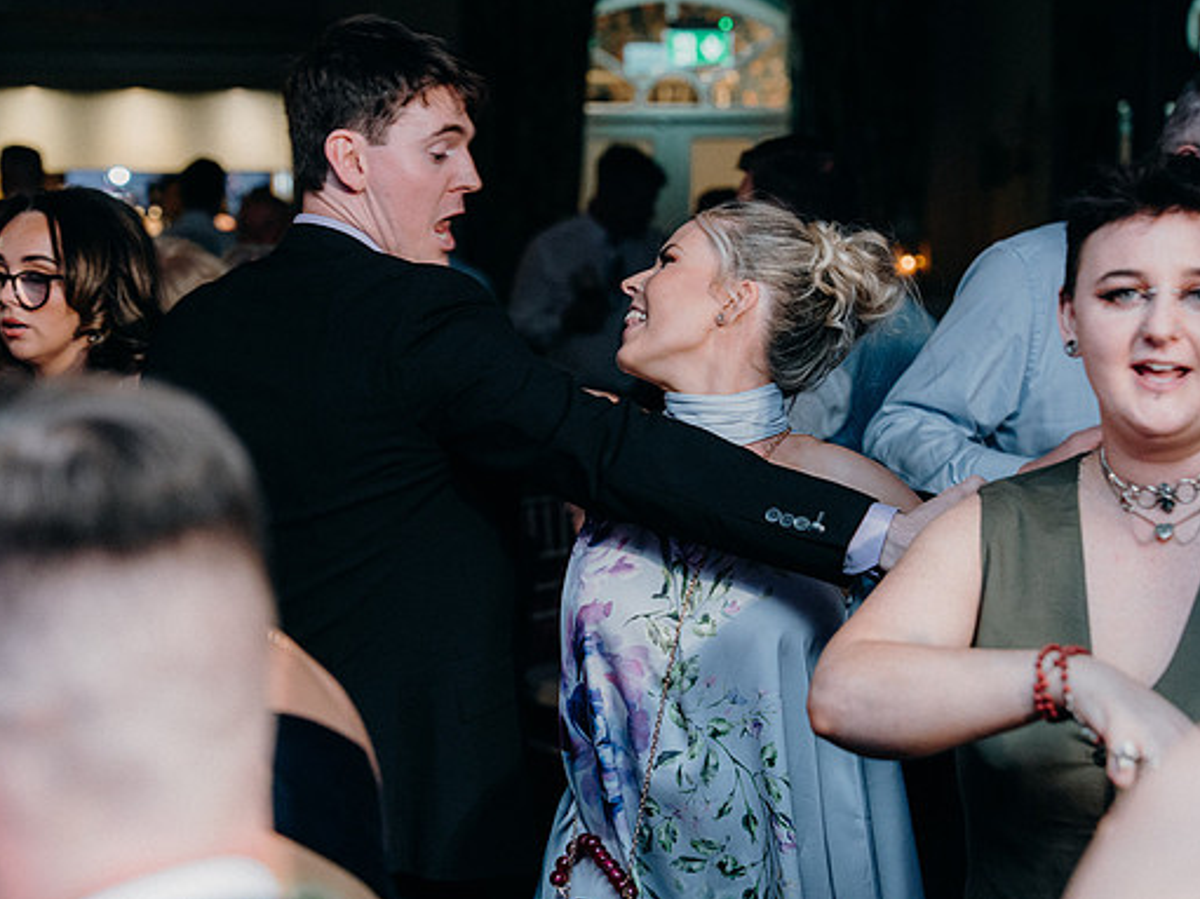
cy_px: 450
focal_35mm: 72
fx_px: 2495
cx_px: 650
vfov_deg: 20.4
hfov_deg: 27.0
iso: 2500
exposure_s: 1/160
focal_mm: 66
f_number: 3.5
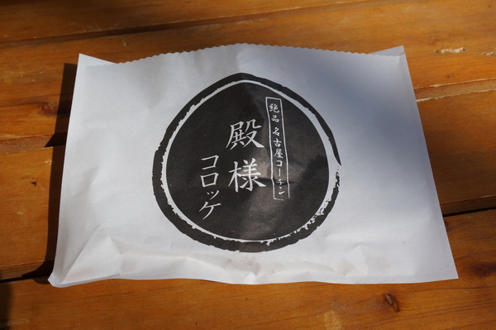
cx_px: 248
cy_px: 165
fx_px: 599
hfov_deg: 45.0
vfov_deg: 30.8
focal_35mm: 44
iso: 100
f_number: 9
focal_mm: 29
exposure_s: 1/400
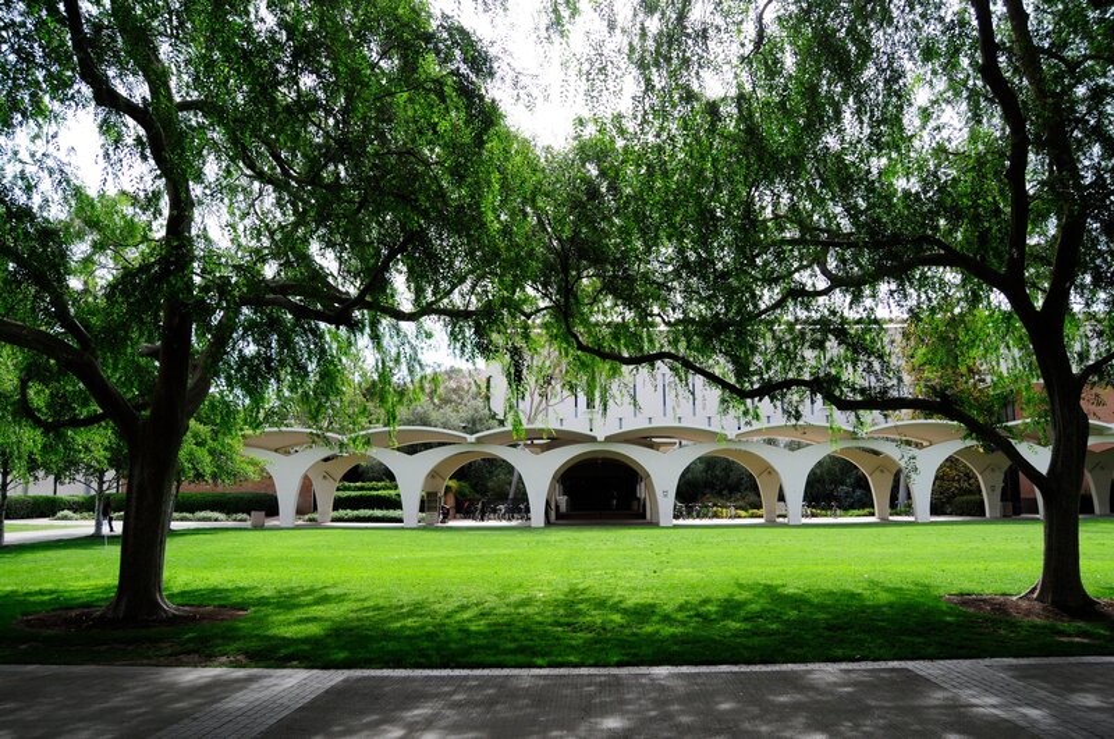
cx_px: 557
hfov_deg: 67.5
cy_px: 370
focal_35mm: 27
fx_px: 834
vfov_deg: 47.8
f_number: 5.6
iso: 400
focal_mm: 18
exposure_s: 1/640
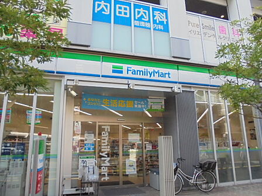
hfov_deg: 67.3
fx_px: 197
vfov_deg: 53.1
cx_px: 131
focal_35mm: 26
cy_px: 98
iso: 400
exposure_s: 1/640
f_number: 3.5
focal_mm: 4.6
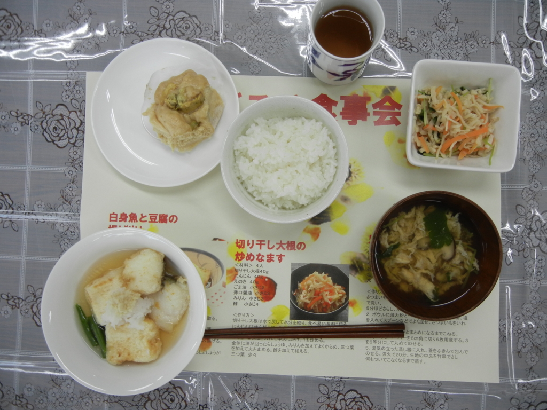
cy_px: 205
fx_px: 474
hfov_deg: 60.0
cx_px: 274
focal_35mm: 30
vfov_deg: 46.8
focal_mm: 5.4
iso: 160
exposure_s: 1/47.7
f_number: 3.5
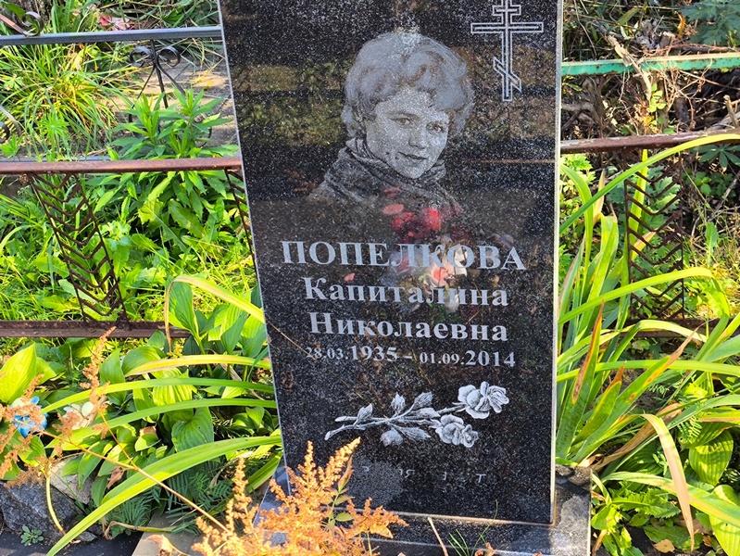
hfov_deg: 38.2
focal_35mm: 50
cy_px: 278
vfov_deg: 29.1
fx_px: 1069
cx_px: 370
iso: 50
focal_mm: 4.71
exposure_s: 1/167
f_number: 1.7
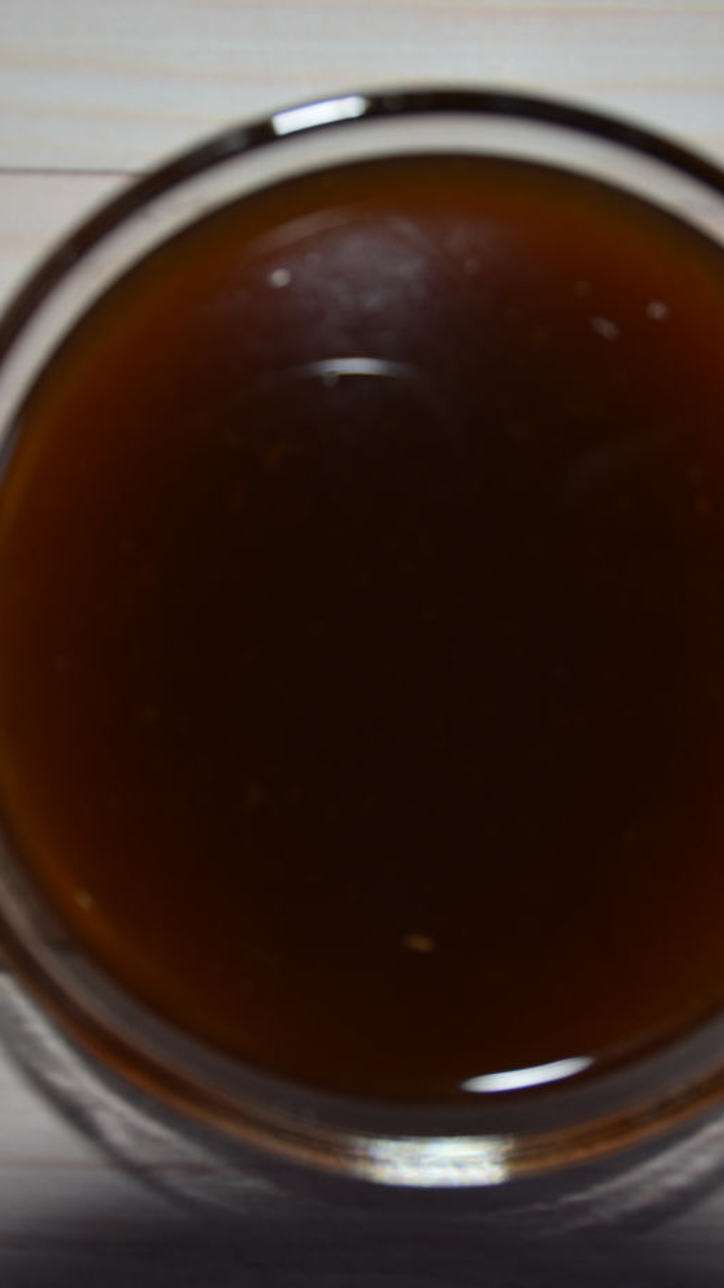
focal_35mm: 76
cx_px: 390
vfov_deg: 27.9
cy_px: 641
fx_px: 2593
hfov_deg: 15.9
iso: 180
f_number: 4
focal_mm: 32
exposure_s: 1/125
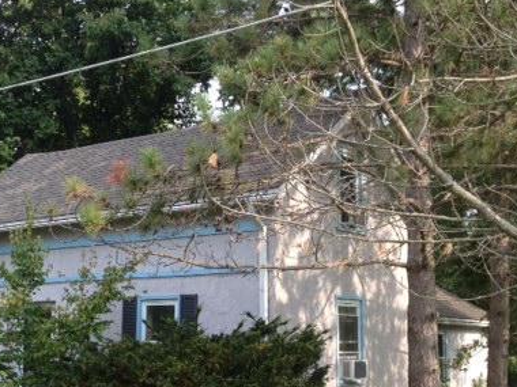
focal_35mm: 59
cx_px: 261
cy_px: 278
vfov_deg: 24.6
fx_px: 881
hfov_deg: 32.7
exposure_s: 1/361
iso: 50
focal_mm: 4.28
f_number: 2.4
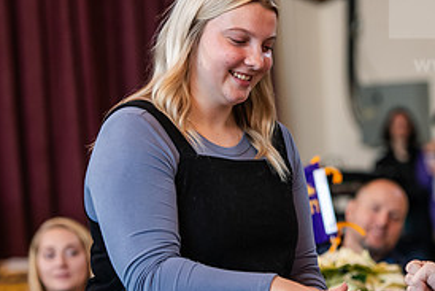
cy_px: 98
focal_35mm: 216
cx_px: 341
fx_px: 2611
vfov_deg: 6.4
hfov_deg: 9.5
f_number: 3.2
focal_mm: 102
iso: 1600
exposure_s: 1/200
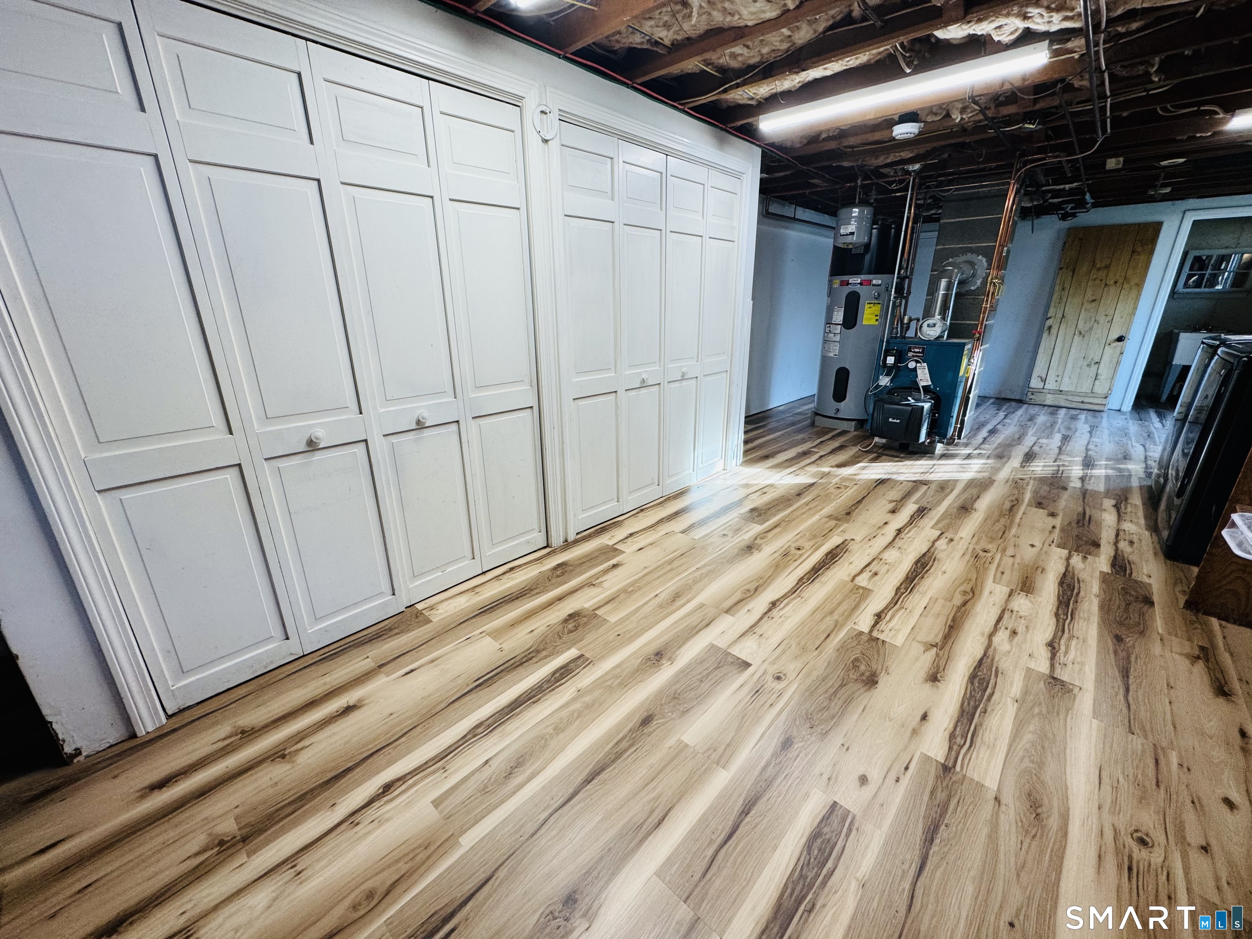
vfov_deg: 85.7
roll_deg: -0.1
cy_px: 470
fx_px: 506
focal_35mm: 14
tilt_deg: -19.1
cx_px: 626
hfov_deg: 102.1
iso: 160
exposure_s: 1/120
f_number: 2.2
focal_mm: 2.22
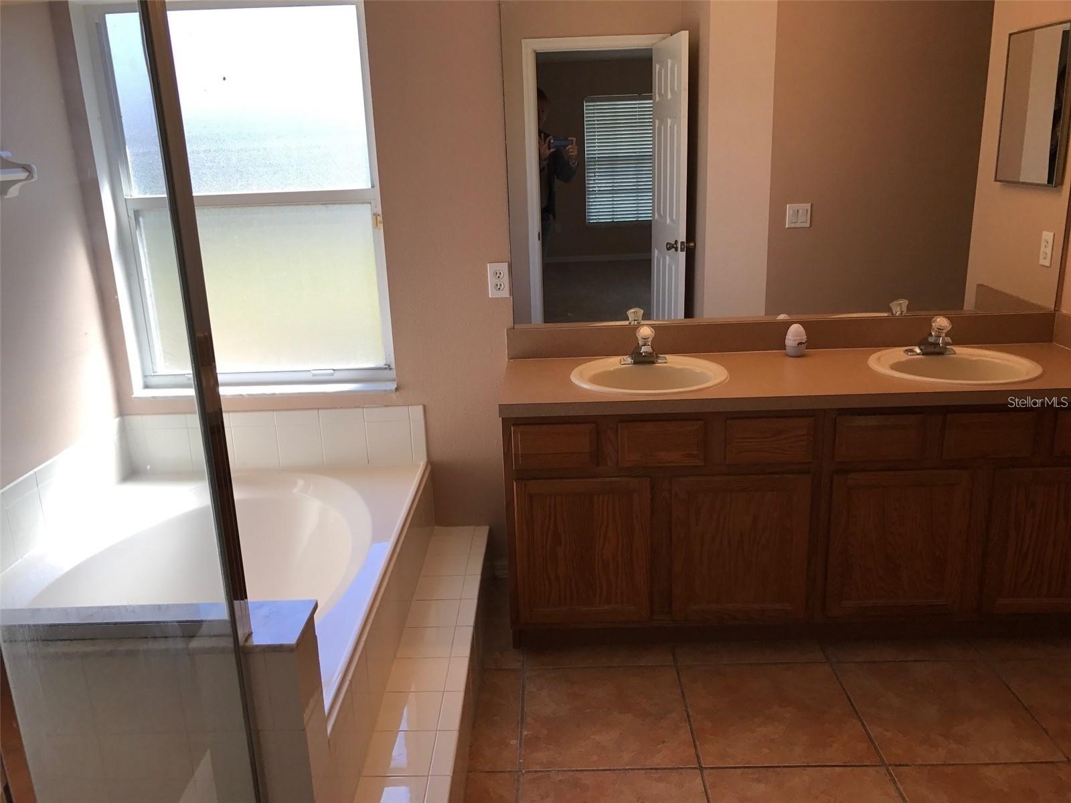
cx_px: 536
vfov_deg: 49.7
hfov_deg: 63.4
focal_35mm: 28
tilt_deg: -14.9
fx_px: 866
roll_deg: +2.3
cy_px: 402
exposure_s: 1/204
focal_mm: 3.99
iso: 20
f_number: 1.8
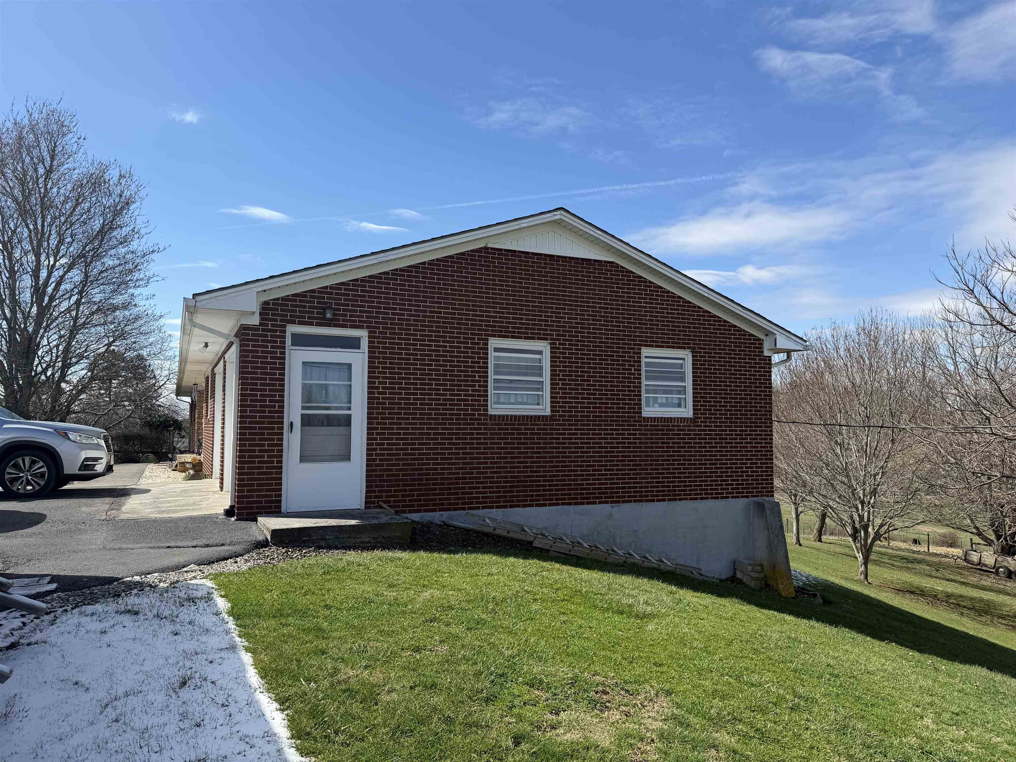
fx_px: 704
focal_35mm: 24
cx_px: 508
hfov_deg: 71.6
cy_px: 381
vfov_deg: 56.8
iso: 80
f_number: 1.78
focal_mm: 6.76
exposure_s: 1/3953
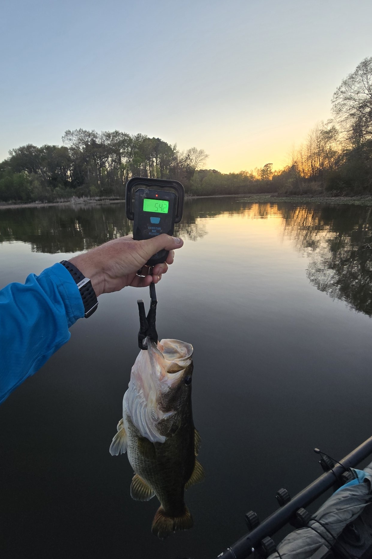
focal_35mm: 14
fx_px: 217
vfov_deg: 104.3
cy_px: 279
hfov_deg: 81.0
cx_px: 168
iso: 50
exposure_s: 1/126
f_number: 2.2
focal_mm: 2.2
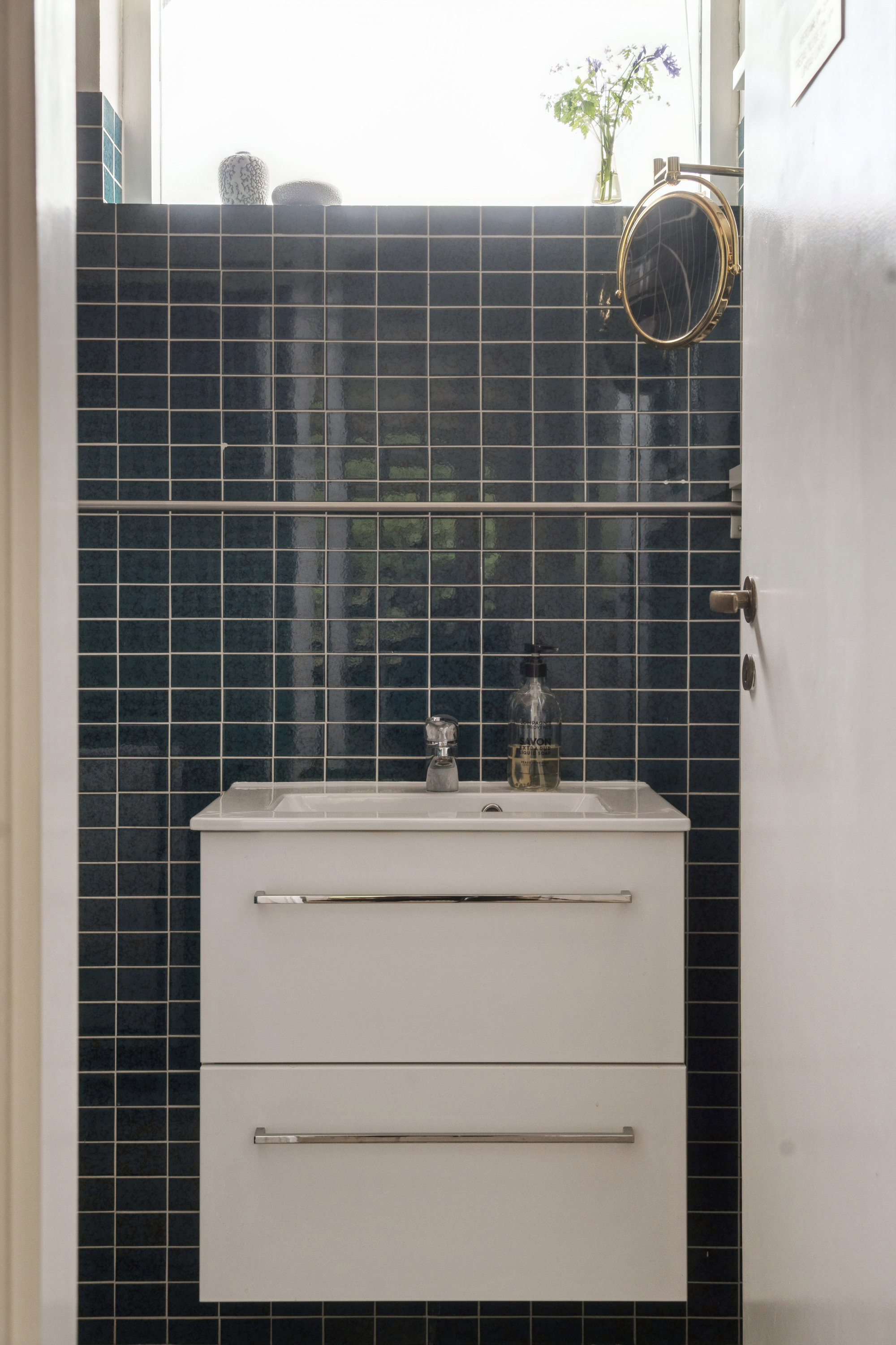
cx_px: 448
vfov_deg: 50.7
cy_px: 672
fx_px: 1419
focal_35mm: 38
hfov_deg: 35.1
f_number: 7.1
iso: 800
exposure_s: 1/40
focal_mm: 38
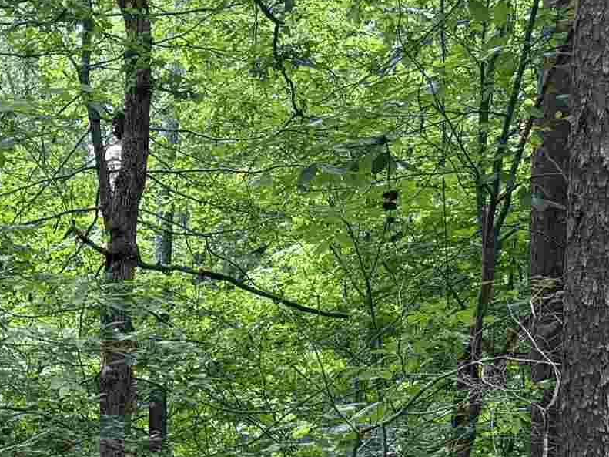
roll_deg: +3.4
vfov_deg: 13.5
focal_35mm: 101
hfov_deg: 18.9
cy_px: 760
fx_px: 1777
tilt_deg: -1.5
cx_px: -11
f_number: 1.6
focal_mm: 5.96
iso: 64
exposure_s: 1/122
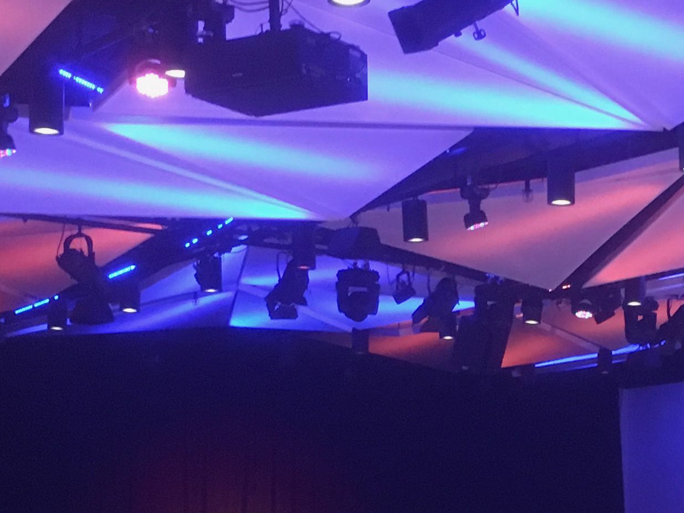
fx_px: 1877
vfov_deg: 15.3
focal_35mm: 95
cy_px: 507
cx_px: 612
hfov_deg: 20.3
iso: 200
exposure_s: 1/17
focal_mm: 4.15
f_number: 2.2
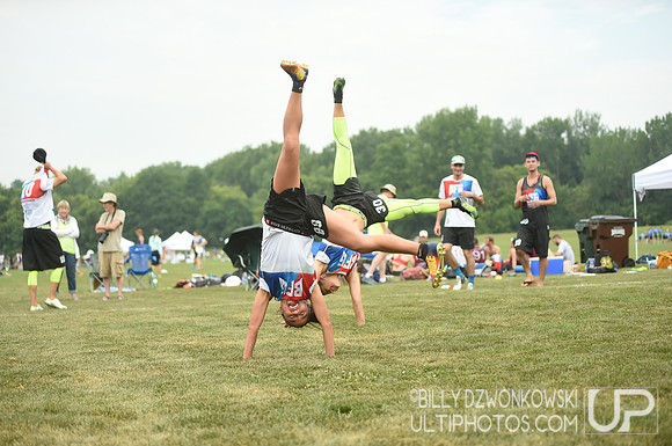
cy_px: 223
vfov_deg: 19.4
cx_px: 336
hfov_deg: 28.9
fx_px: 1305
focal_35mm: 70
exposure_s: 1/1600
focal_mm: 70
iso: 320
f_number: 2.8
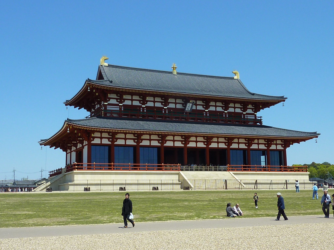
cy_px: 125
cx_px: 167
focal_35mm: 45
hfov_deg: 42.1
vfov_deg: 32.2
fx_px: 434
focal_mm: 4.1
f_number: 4.5
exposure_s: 1/500
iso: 80
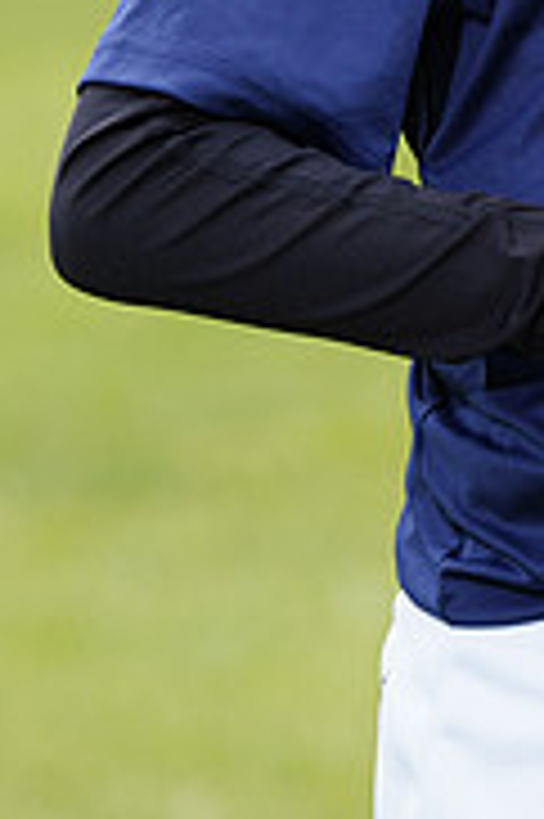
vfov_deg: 3.4
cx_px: 708
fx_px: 13829
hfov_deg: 2.3
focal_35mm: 609
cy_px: -418
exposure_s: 1/250
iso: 100
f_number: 6.3
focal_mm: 191
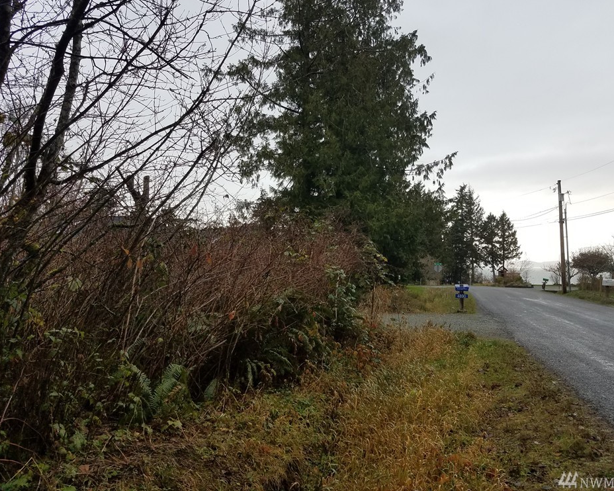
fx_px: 509
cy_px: 238
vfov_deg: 51.5
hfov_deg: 62.2
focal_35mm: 28
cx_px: 298
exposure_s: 1/114
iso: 40
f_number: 1.7
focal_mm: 4.2
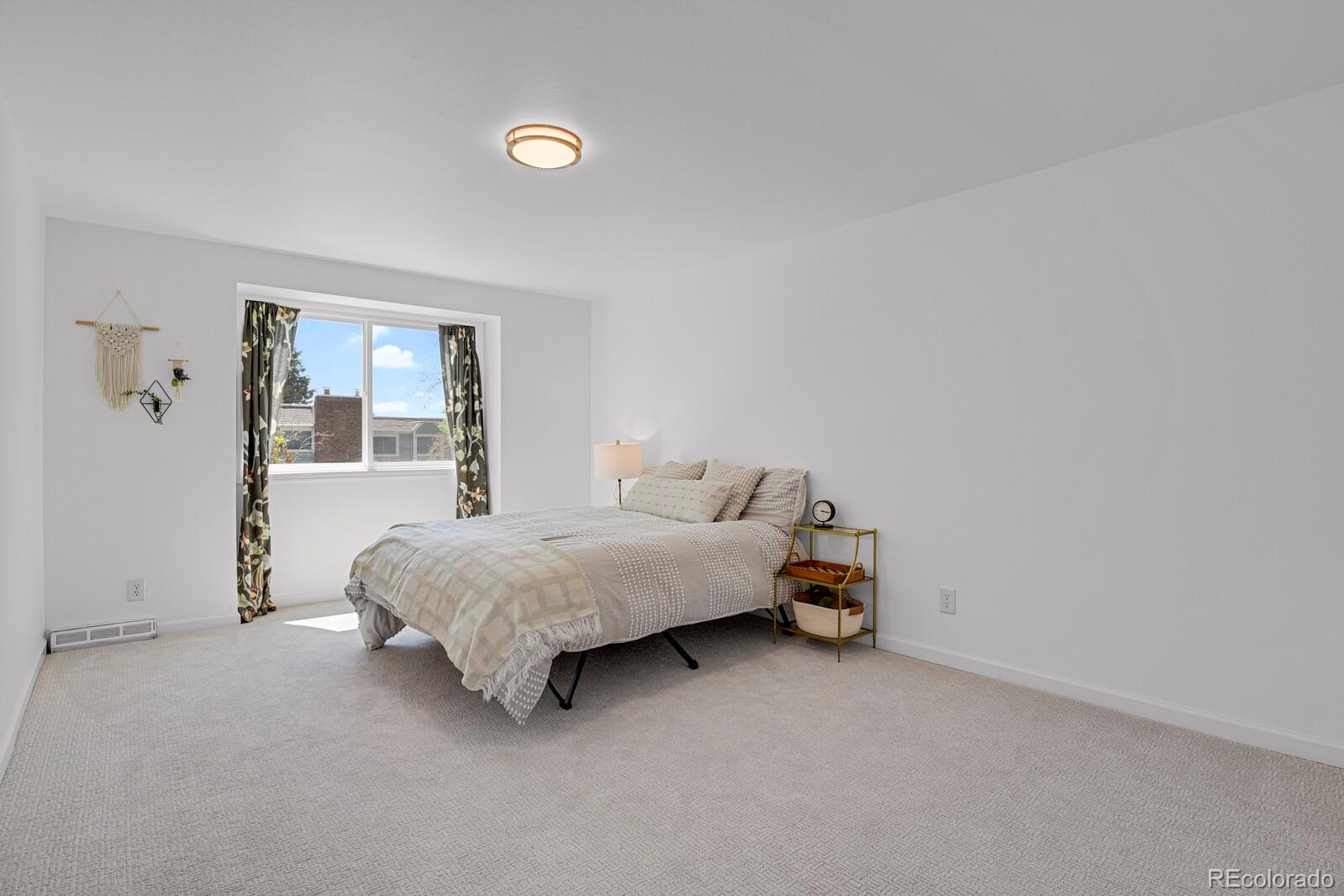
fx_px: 635
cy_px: 448
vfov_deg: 70.4
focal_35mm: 17
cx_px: 672
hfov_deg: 93.3
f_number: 8
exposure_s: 1/20
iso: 1600
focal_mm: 17
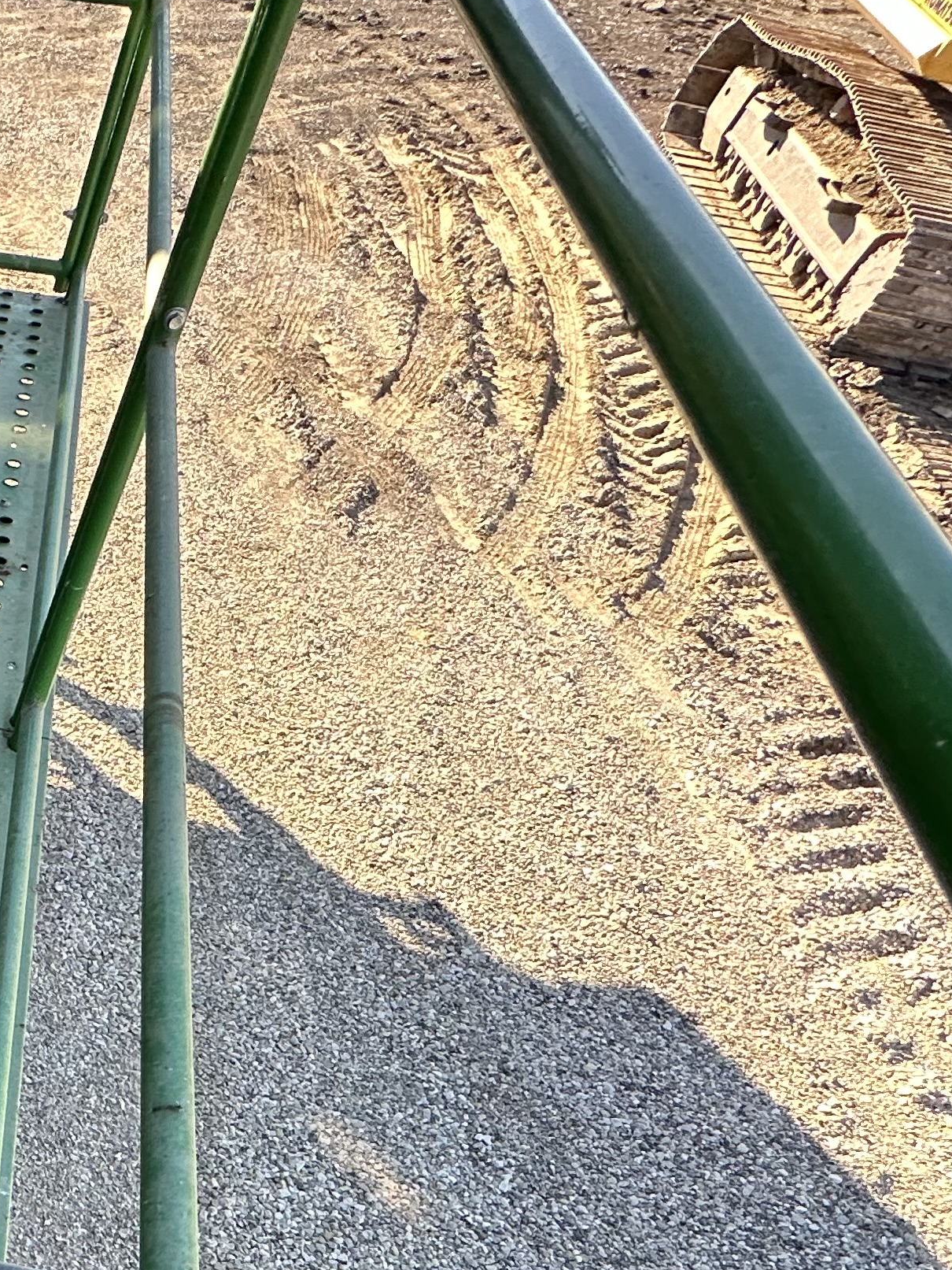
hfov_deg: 29.2
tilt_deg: -55.4
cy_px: 1142
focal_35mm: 35
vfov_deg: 47.3
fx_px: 1283
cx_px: -400
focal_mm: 2.22
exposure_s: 1/124
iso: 40
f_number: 2.2
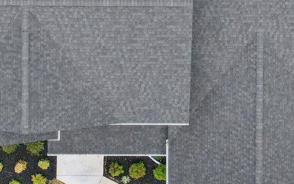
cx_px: 160
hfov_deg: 20.2
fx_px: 825
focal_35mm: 103
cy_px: 2
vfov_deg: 12.6
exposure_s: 1/3200
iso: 400
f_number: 2.8
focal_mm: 8.38
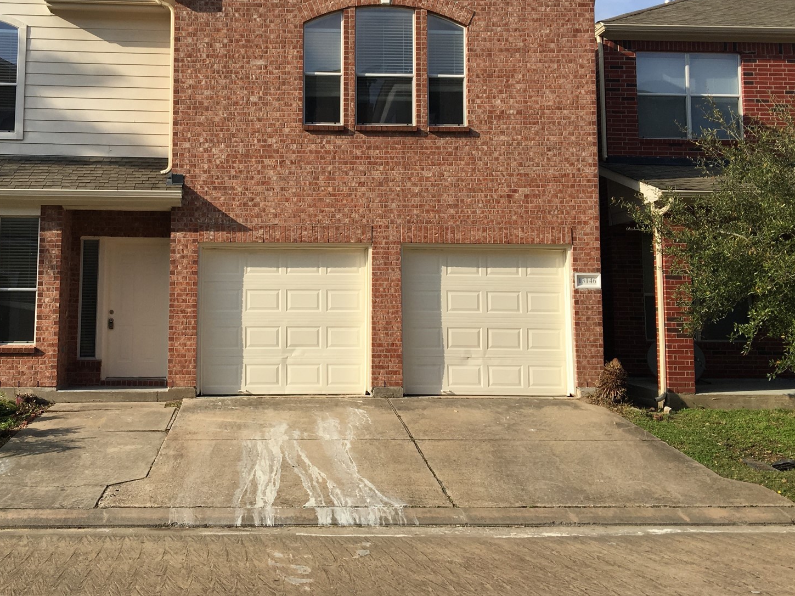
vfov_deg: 34.9
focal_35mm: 41
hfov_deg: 45.3
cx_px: 292
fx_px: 941
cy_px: 213
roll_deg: -0.1
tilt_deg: +7.0
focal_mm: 4.15
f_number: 2.2
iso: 25
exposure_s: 1/1637
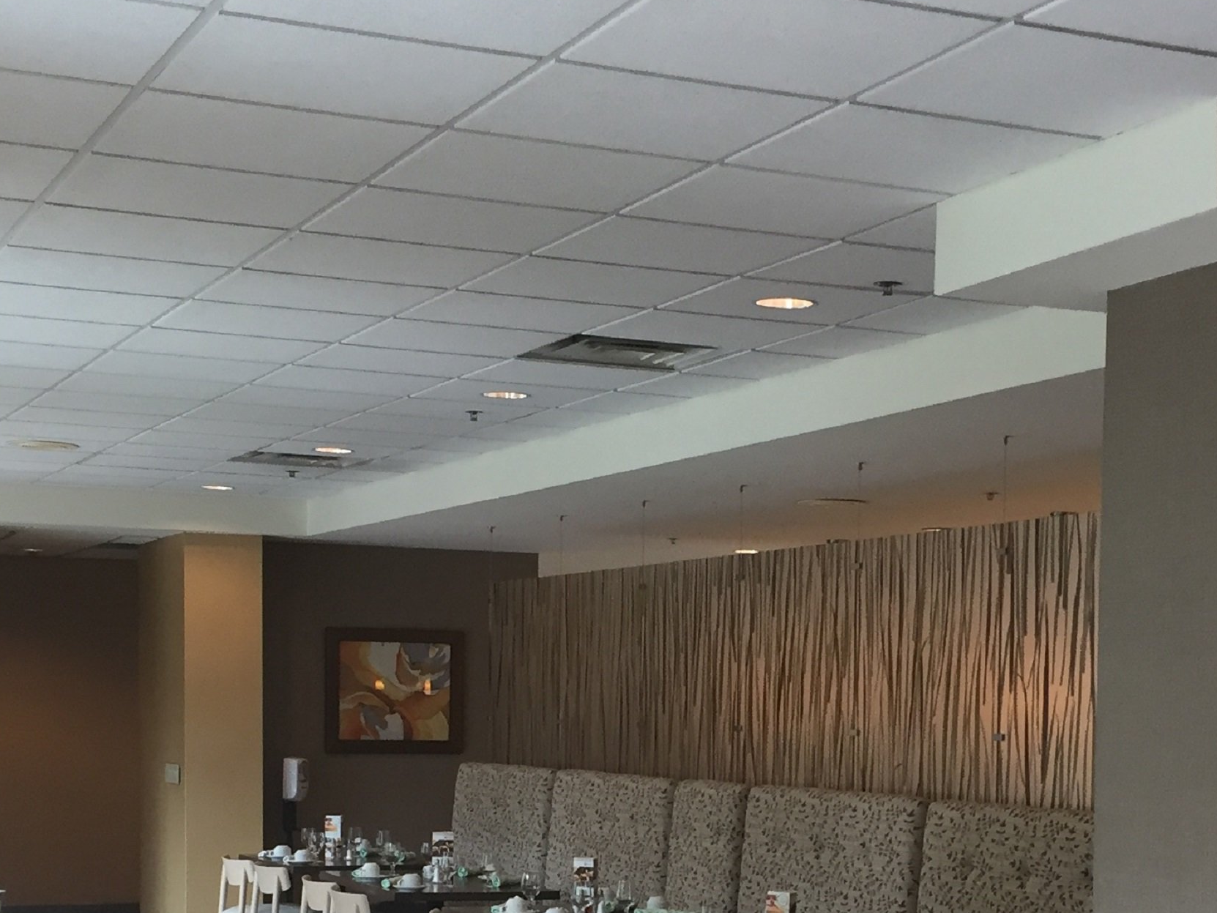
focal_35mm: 67
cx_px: 810
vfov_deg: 21.4
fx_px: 2356
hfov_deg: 28.8
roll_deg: -1.3
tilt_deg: -4.4
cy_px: 857
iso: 32
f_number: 2.2
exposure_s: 1/30
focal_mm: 4.15
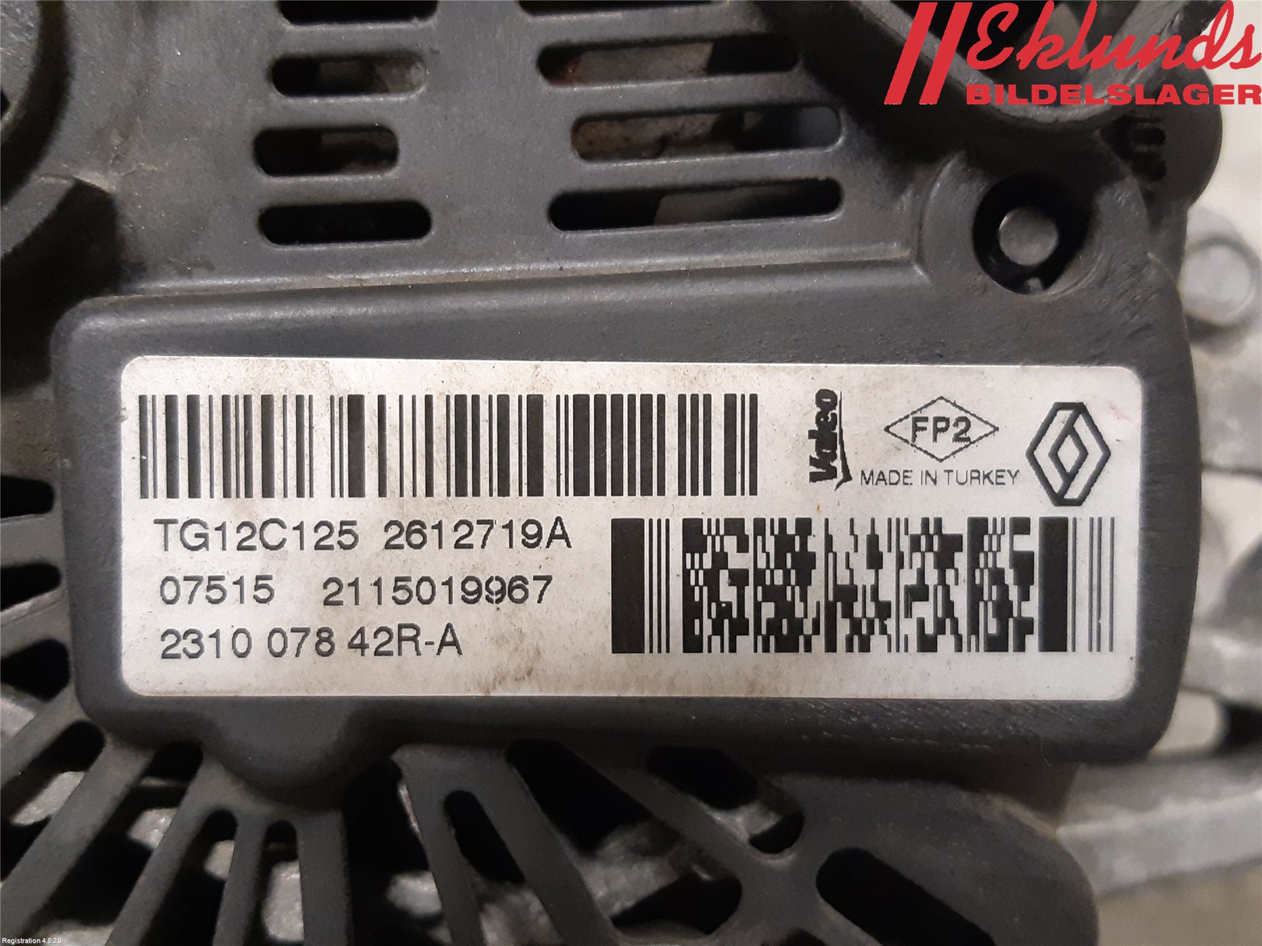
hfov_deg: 67.3
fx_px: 948
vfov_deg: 53.1
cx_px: 631
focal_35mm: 26
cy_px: 473
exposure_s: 1/50
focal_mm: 3.93
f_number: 1.7
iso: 320
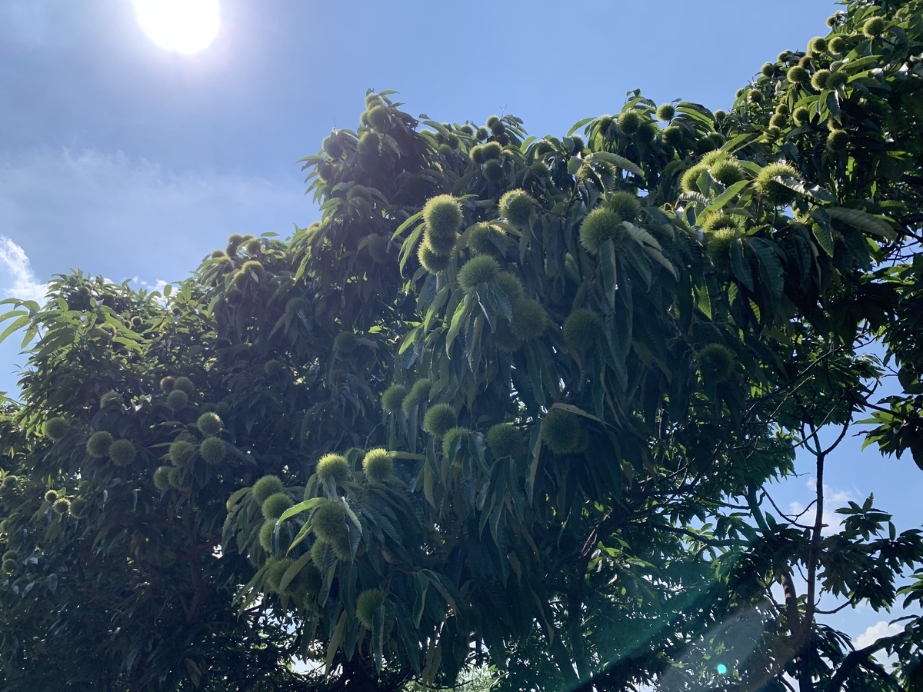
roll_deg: -2.5
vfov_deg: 53.1
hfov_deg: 67.3
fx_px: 693
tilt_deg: +33.5
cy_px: 346
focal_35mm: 26
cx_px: 462
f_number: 1.8
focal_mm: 4.25
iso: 25
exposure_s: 1/2160
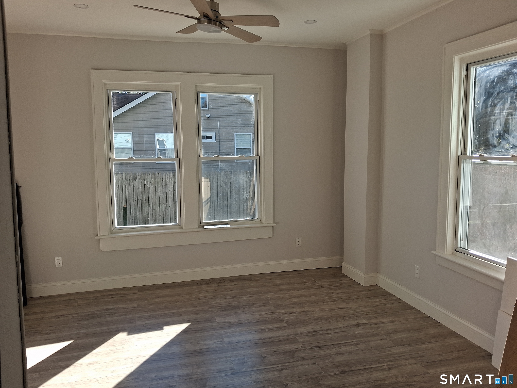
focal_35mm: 27
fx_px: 403
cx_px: 258
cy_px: 194
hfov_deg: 65.3
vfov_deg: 51.4
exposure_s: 1/100
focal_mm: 4
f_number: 1.8
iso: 25
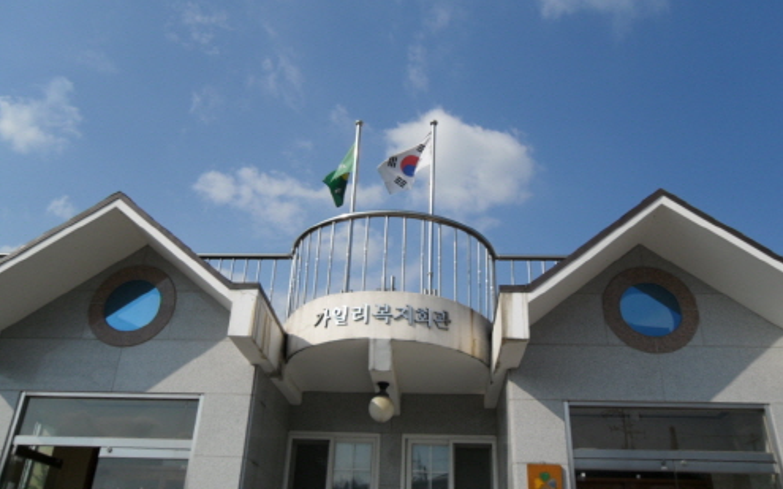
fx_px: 640
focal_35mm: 30
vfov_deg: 41.8
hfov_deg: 62.9
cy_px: 227
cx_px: 394
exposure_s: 1/180
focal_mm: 5
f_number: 9.5
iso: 80
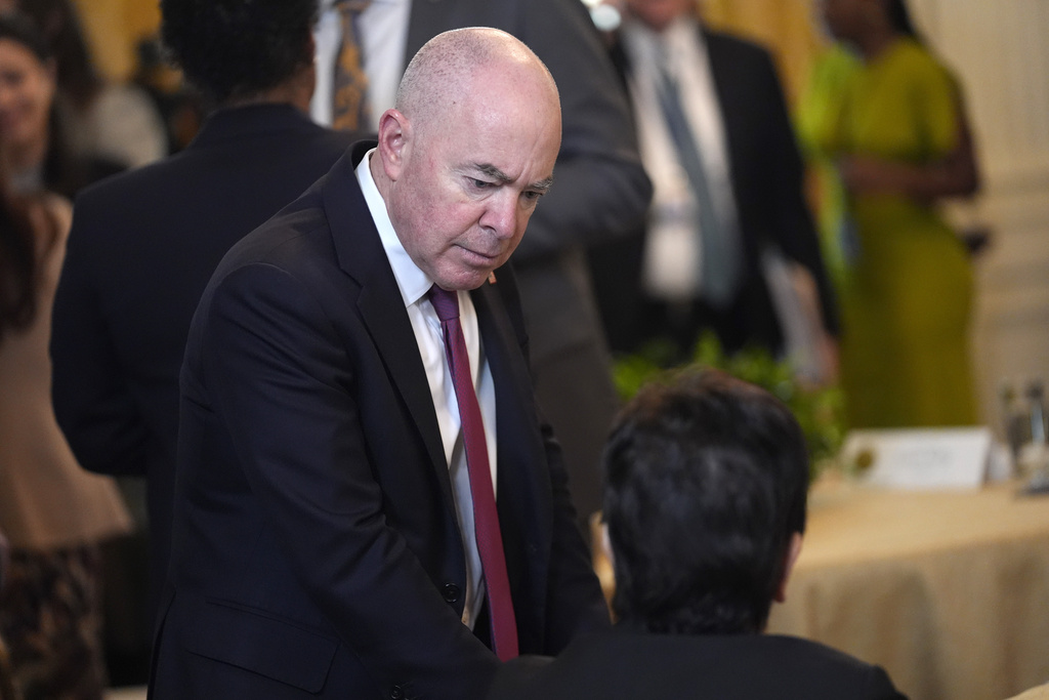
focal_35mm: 174
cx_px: 524
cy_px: 350
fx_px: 5071
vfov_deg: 7.9
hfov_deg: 11.8
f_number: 2.8
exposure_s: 1/200
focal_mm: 174
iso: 3200
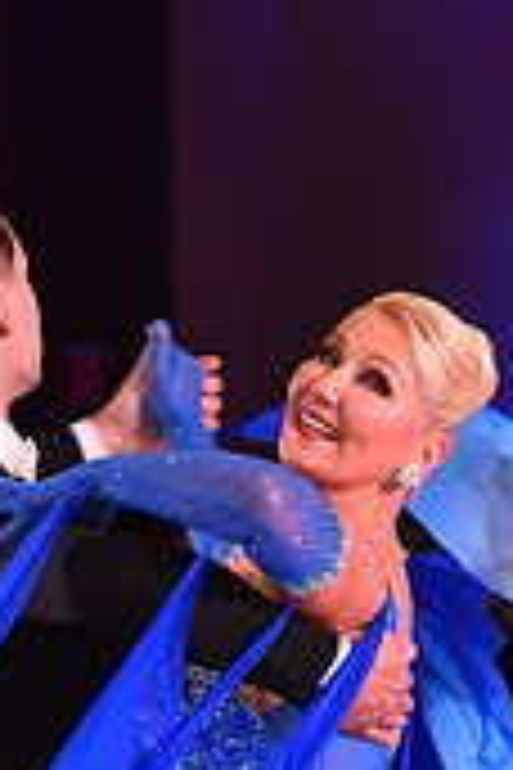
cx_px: 272
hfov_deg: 3.4
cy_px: 1085
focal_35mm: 407
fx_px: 8699
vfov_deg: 5.0
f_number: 5.6
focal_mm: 120
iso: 2500
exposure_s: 1/320
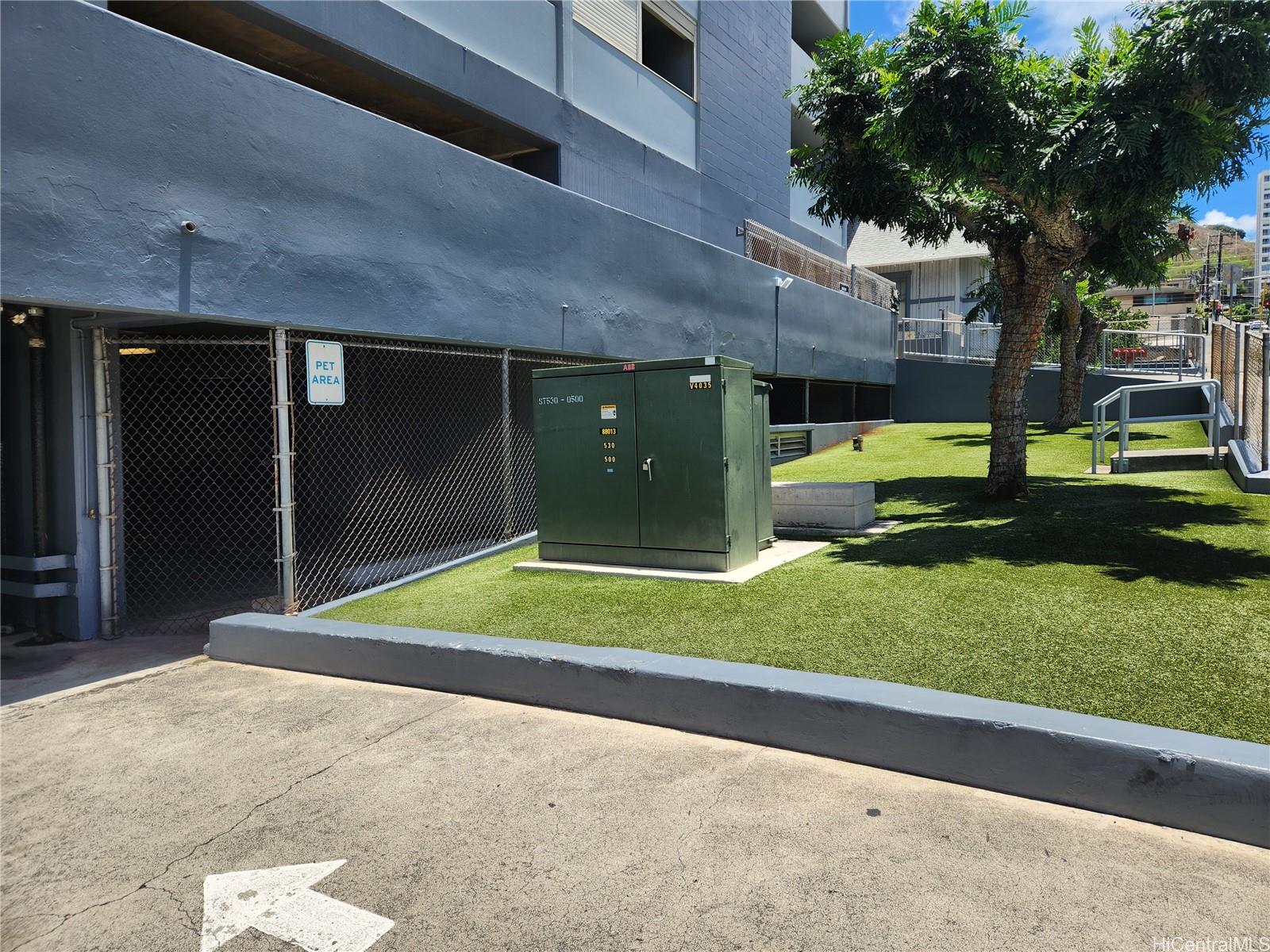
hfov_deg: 73.9
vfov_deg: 58.9
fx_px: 844
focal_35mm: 23
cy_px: 476
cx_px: 635
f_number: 1.8
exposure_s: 1/989
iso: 20
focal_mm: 5.4
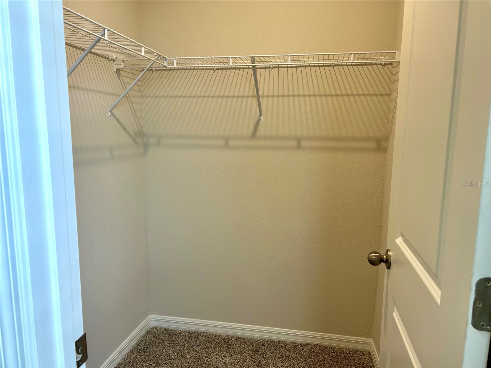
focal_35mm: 26
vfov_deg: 53.1
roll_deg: +0.5
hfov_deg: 67.3
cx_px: 246
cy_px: 184
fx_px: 369
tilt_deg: -8.3
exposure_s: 1/120
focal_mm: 5.7
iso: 64
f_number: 1.5
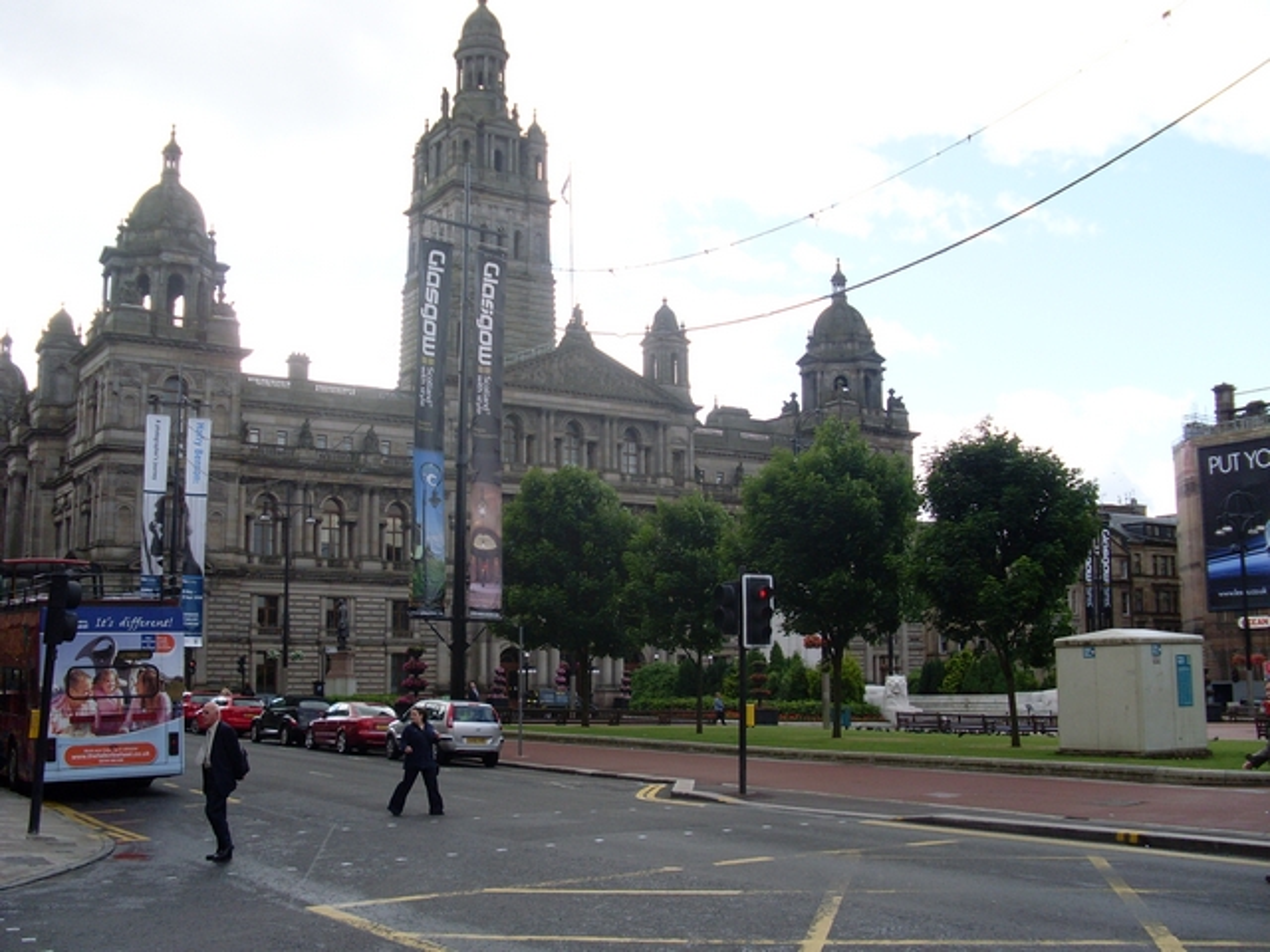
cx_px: 635
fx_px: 1394
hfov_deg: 49.0
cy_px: 476
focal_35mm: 38
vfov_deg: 37.7
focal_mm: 6.3
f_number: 3
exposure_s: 1/750
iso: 100
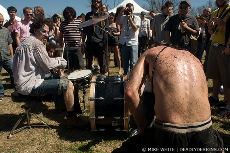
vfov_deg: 43.5
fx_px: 191
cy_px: 76
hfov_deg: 62.0
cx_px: 115
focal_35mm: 30
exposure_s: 1/1600
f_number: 4
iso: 100
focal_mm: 20
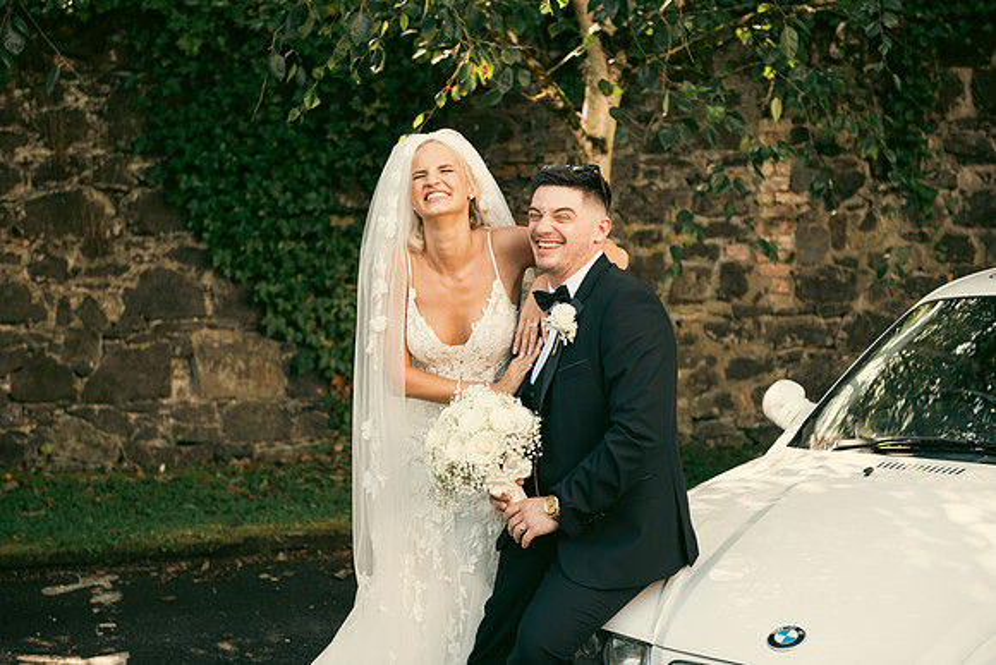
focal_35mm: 70
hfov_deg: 28.8
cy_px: 332
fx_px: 1937
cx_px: 498
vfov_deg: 19.5
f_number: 3.5
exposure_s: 1/200
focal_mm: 70
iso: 160
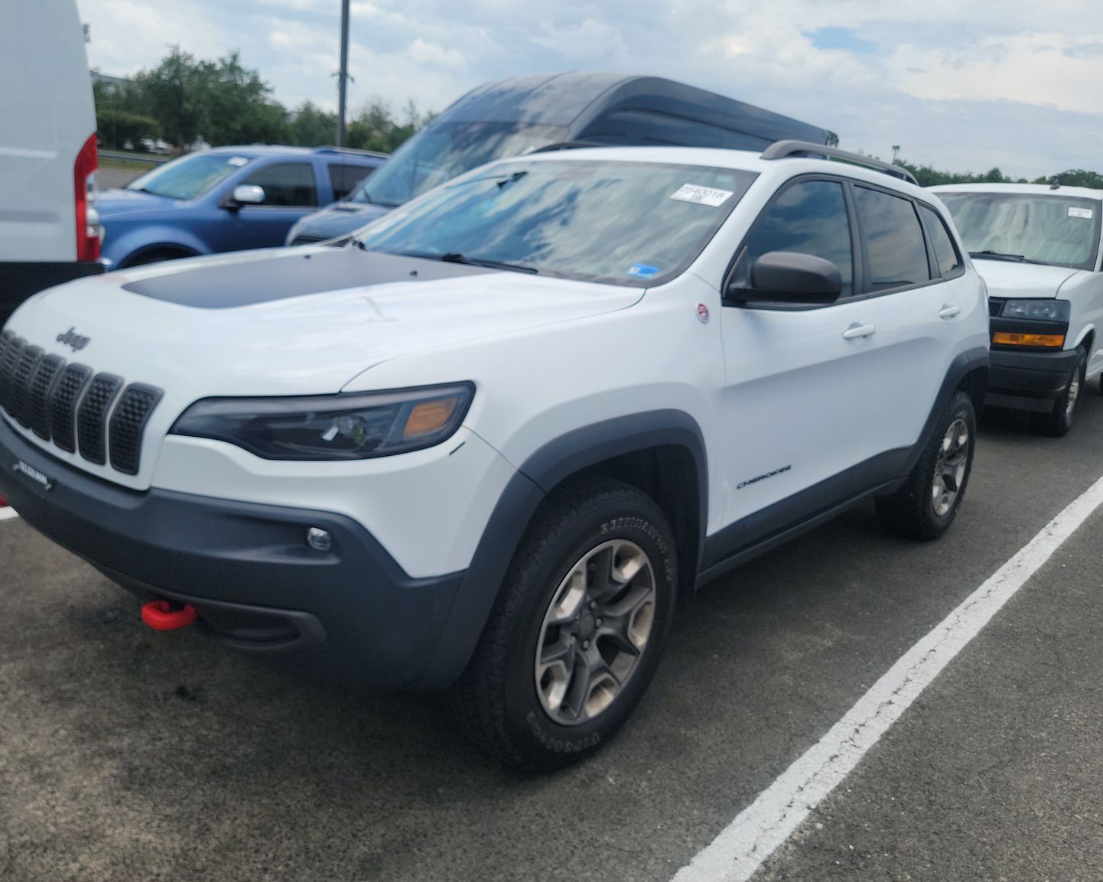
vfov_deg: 54.9
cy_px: 428
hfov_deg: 66.0
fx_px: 849
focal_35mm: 26
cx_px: 532
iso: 50
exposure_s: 1/1099
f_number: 1.8
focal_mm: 6.7
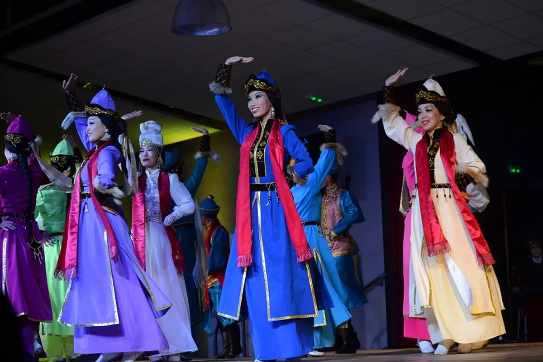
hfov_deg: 24.6
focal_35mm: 82
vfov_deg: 16.5
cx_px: 272
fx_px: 1244
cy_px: 181
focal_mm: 55
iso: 1600
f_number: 4.5
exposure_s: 1/250
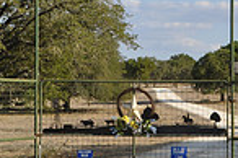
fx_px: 1182
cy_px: 76
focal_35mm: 179
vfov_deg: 7.7
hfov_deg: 11.5
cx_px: 147
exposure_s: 1/200
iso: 200
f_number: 7.1
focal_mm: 30
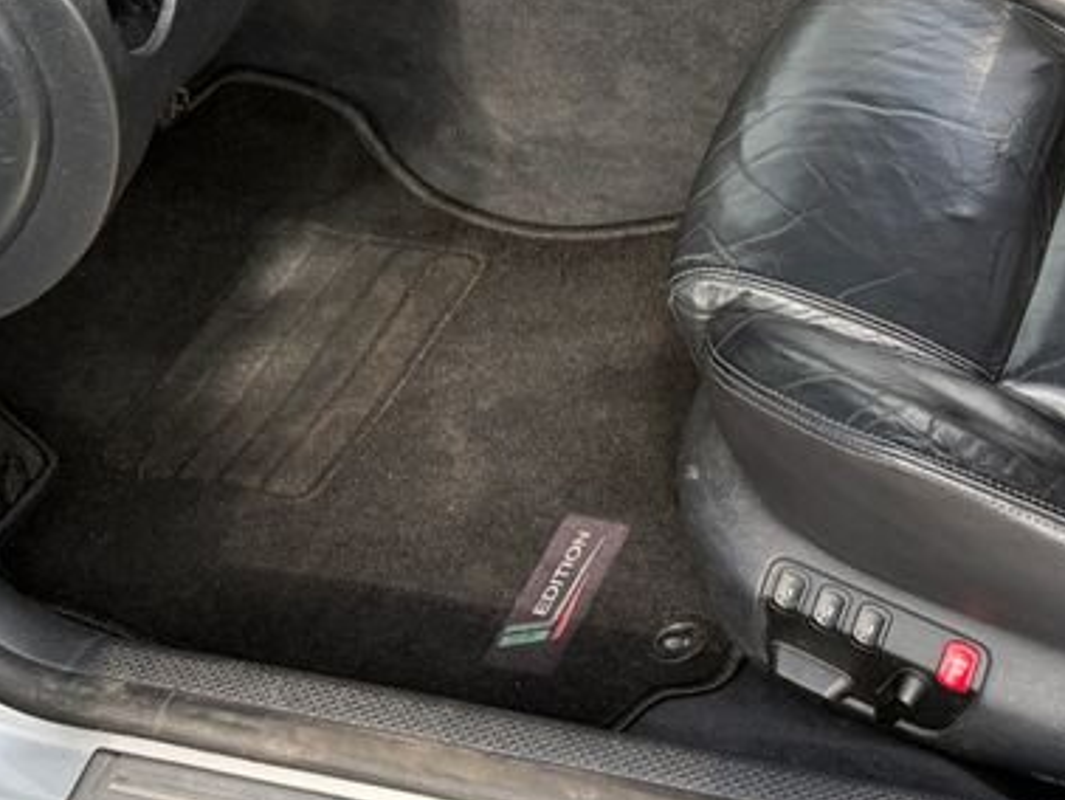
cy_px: -197
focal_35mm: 65
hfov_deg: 28.8
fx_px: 2001
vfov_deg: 20.9
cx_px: 918
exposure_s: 1/805
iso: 100
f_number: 1.78
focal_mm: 6.76
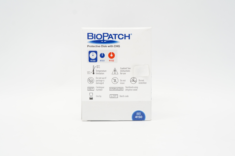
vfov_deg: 30.8
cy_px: 78
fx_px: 284
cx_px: 118
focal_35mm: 44
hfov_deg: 45.0
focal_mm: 29
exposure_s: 1/40
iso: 800
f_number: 8
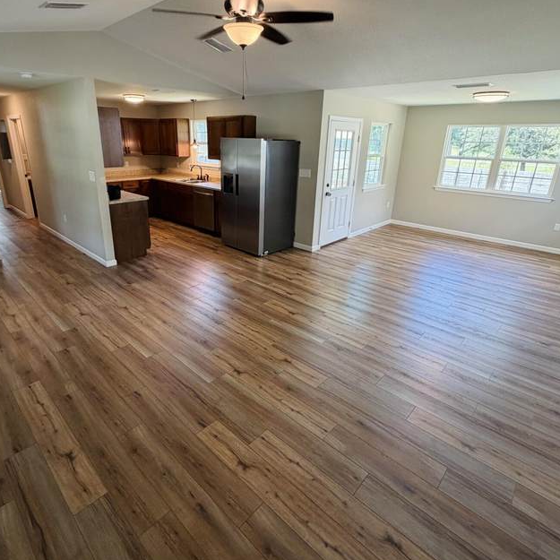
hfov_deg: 77.5
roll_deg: -1.6
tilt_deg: -17.9
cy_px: 254
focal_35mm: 19
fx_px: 348
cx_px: 254
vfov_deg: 77.5
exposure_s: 1/60
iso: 160
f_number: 2.2
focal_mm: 2.22
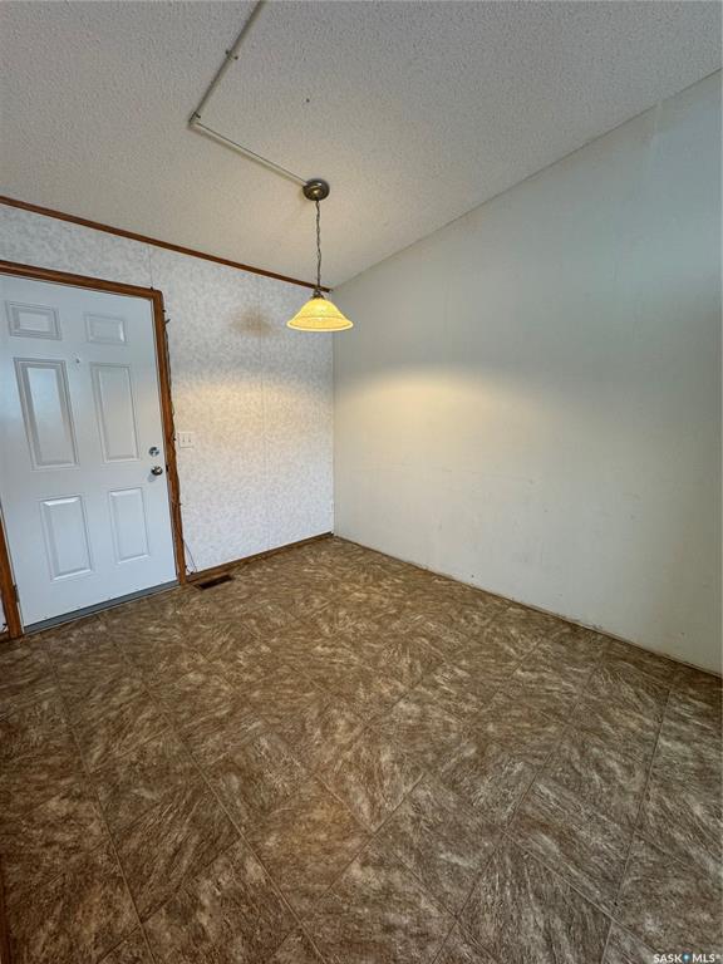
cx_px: 362
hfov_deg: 85.7
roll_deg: -0.9
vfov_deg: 102.1
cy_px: 482
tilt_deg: -12.7
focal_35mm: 14
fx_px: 390
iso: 160
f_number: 2.2
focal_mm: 2.22
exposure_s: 1/60
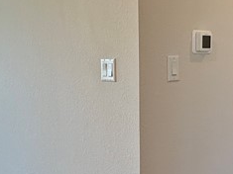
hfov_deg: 31.5
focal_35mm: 61
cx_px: 153
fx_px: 410
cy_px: 85
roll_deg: +0.5
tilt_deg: -3.9
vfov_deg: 24.0
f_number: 2.2
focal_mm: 2.22
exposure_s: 1/120
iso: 125
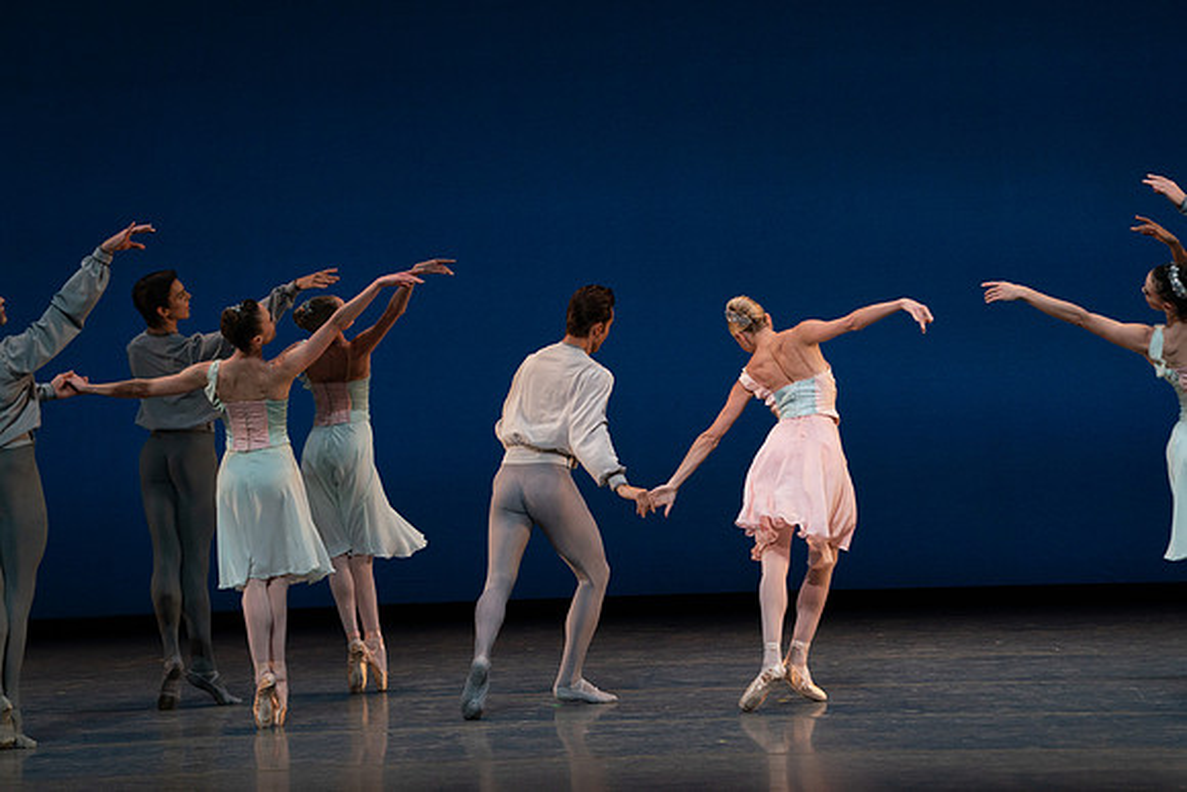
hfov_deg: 10.3
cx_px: 594
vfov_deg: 6.9
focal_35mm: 200
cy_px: 396
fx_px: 6596
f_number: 8
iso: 3200
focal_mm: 200
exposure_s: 1/500
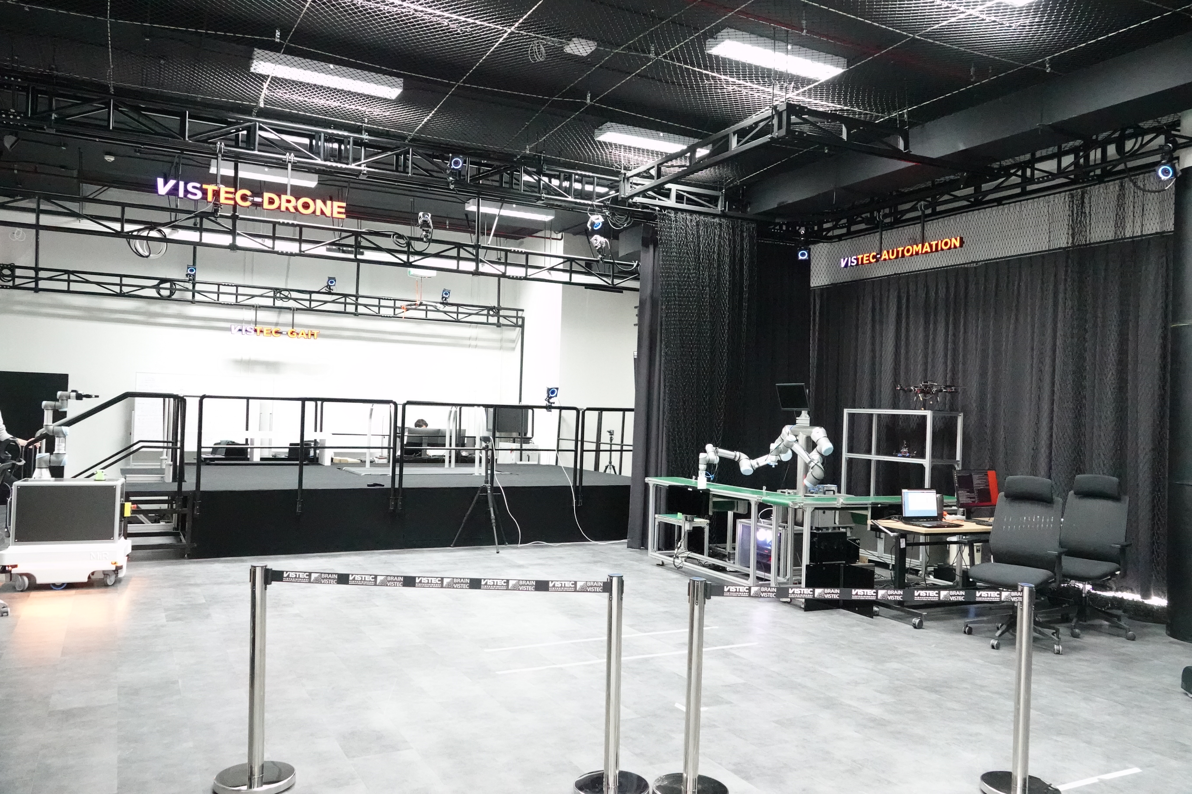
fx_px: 861
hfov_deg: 69.4
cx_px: 596
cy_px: 397
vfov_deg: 49.6
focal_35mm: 26
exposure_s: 1/60
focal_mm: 9.63
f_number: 2.8
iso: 6400
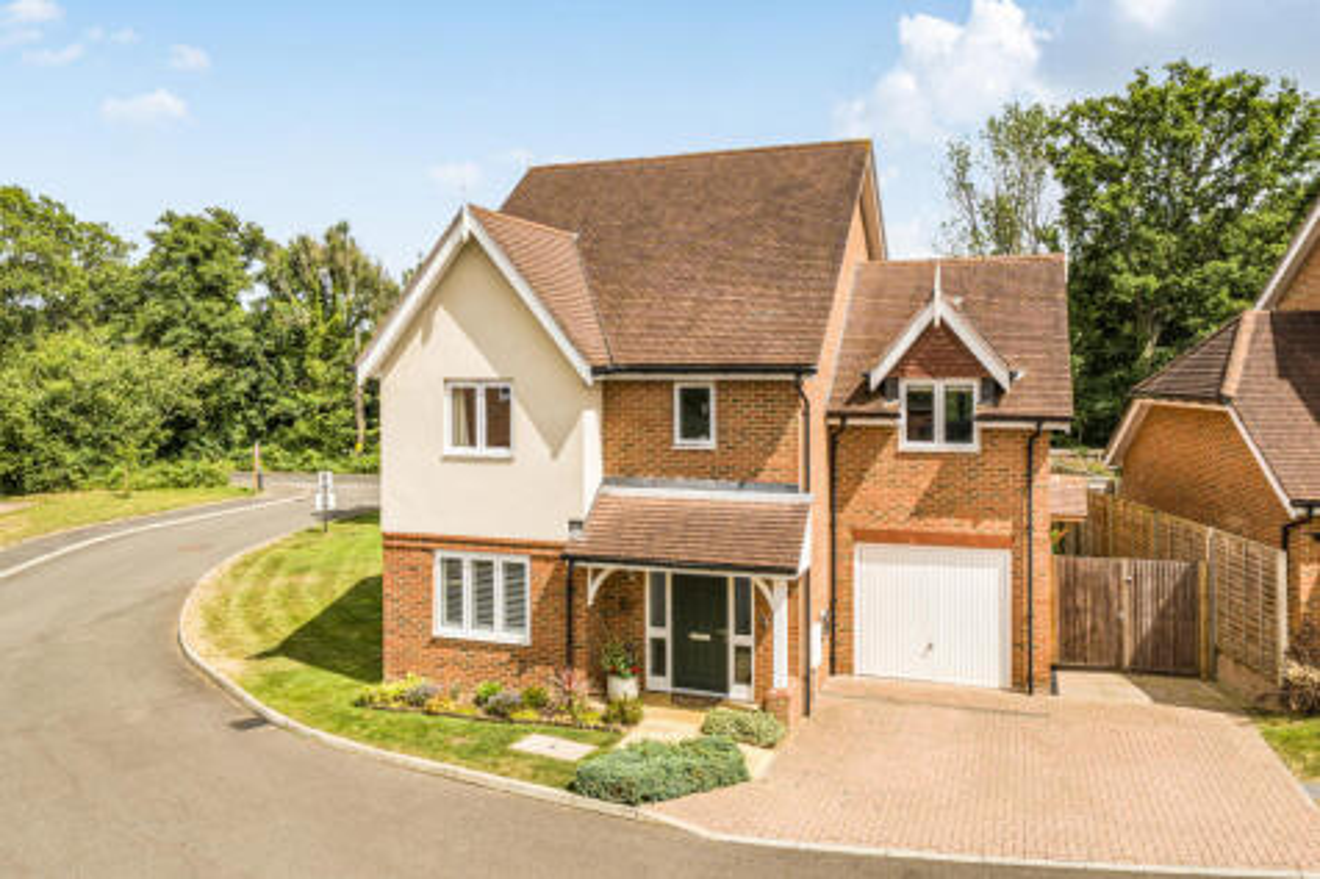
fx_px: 916
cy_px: 440
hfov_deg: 71.5
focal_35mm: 25
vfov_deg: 51.3
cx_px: 660
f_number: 8
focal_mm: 17
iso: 400
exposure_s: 1/1000
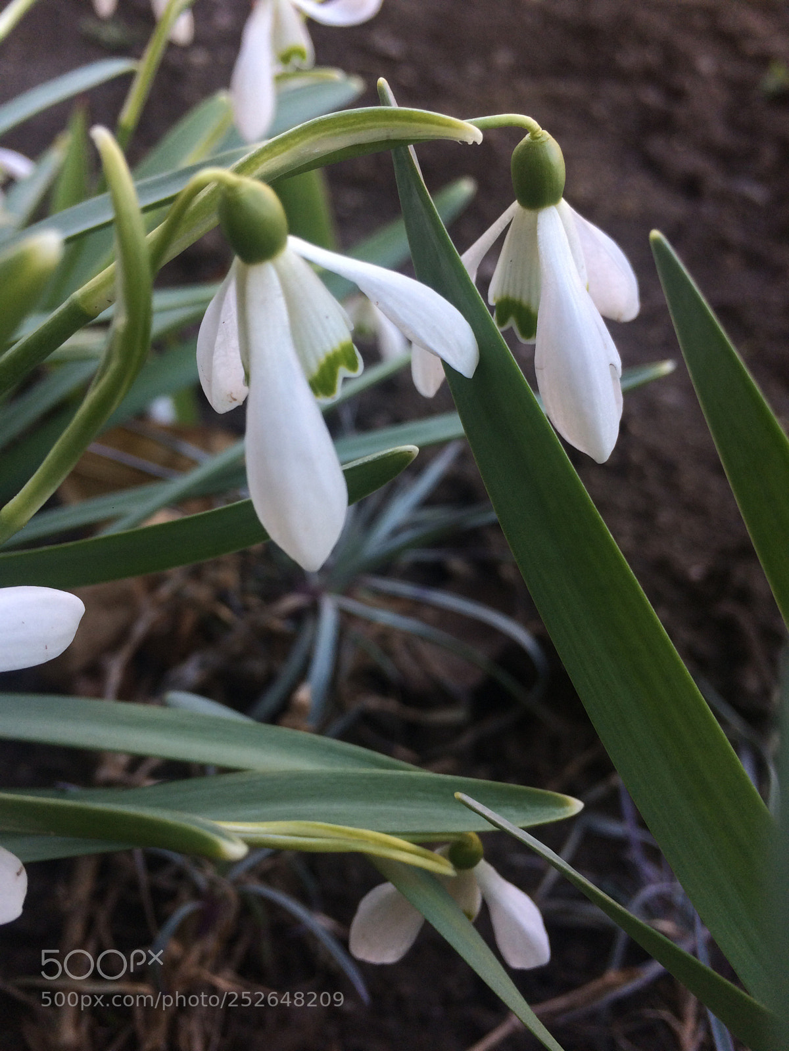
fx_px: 881
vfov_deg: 61.7
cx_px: 394
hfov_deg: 48.2
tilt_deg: -47.9
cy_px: 526
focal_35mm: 29
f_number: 2.2
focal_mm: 4.15
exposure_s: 1/211
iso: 32
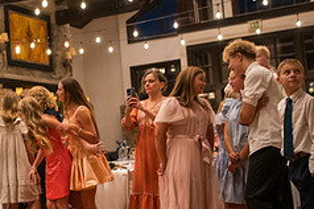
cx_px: -36
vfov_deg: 20.5
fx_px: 575
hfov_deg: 27.7
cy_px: 115
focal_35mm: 66
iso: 6400
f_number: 2.8
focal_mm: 24
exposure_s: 1/200
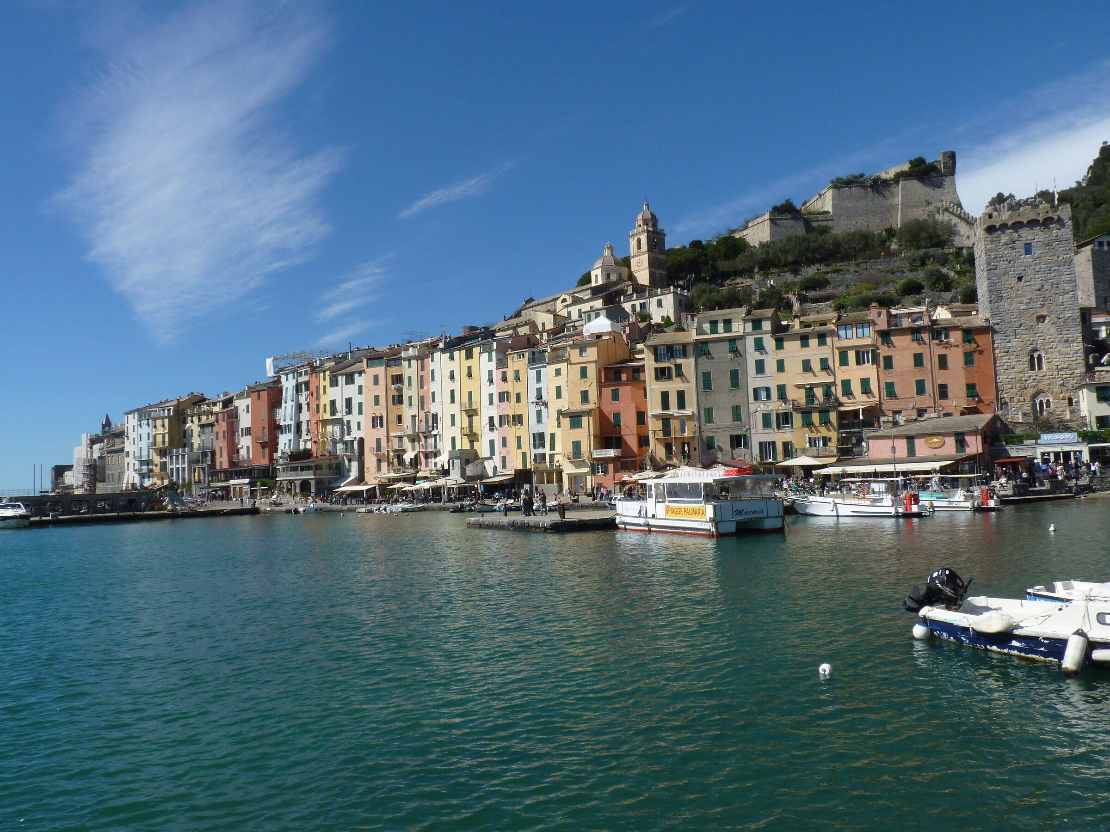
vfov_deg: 51.4
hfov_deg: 65.3
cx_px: 555
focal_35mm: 27
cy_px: 416
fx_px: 866
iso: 80
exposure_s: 1/400
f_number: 5.6
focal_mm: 4.8
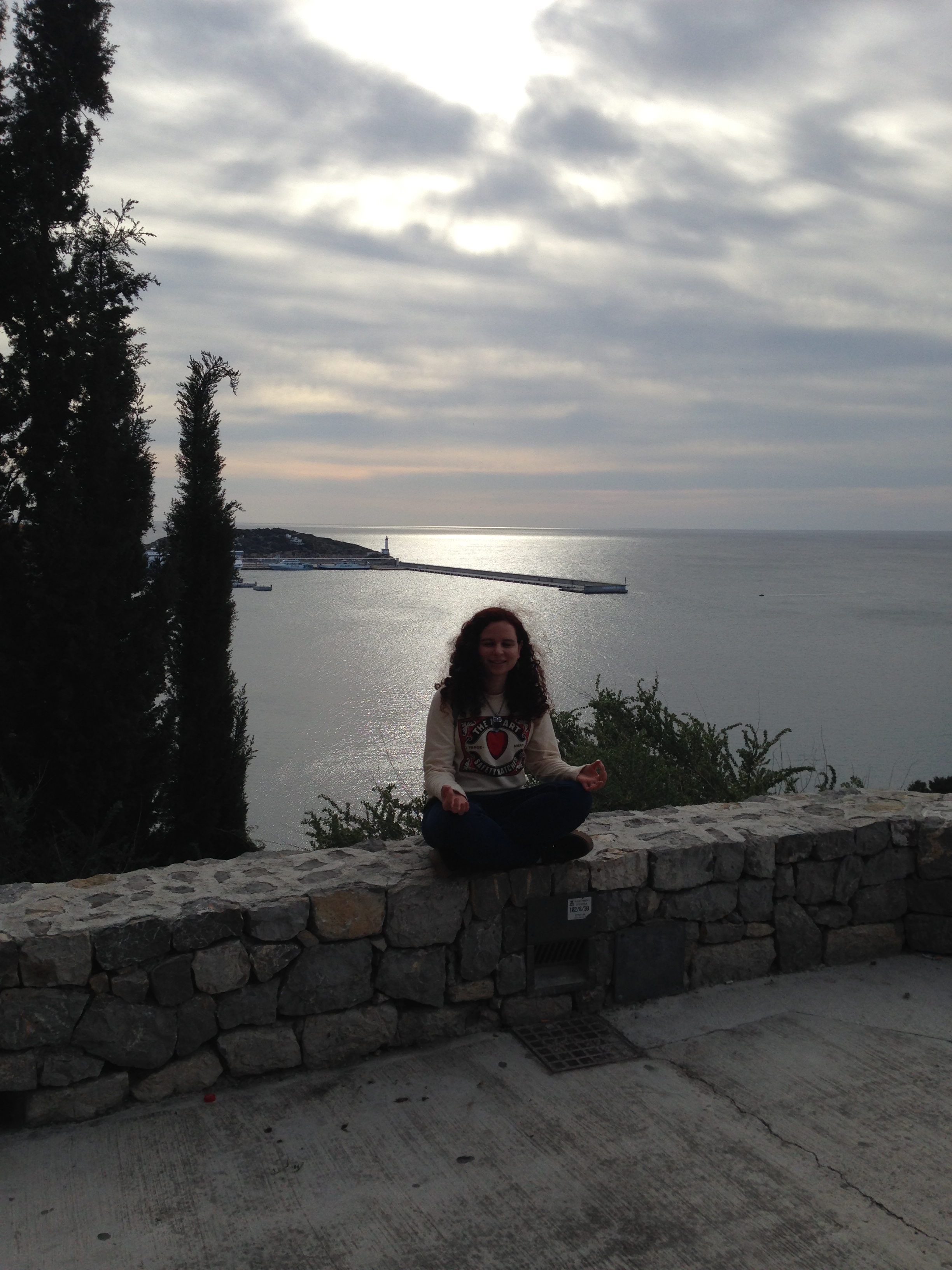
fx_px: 1210
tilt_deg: -5.6
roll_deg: -0.5
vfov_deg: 55.4
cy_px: 635
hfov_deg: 42.9
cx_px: 476
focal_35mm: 33
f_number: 2.4
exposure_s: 1/1938
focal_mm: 4.12
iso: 50
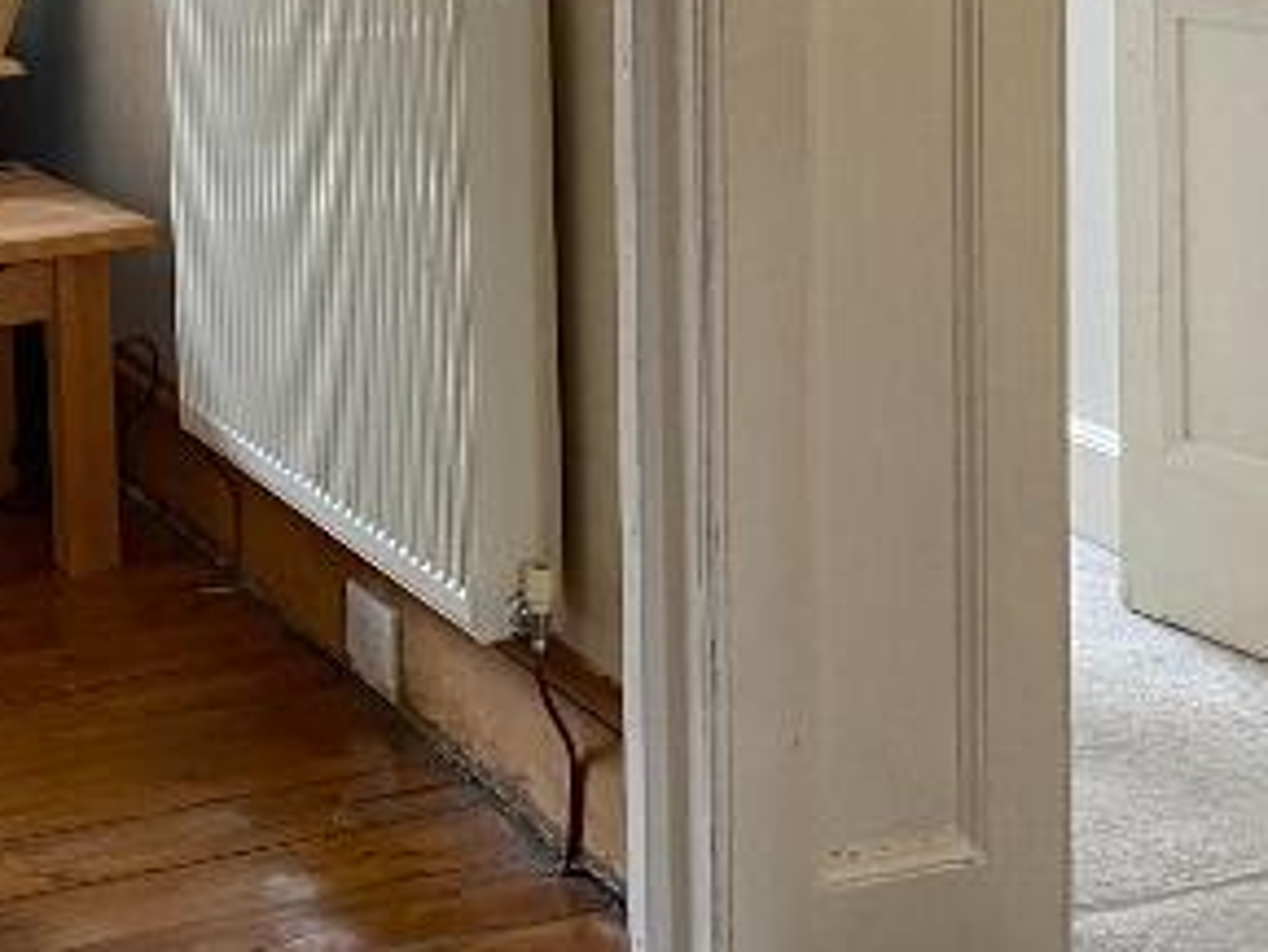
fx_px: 3371
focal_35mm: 92
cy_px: -61
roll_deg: +1.7
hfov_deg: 21.3
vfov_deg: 15.7
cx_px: 671
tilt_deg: -6.3
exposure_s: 1/50
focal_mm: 4.25
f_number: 1.8
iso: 80
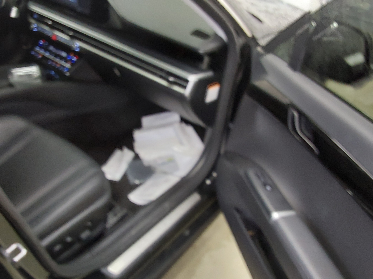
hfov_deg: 63.4
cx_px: 186
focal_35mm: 28
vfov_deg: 49.7
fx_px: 302
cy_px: 140
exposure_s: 1/40
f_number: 1.9
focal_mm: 2.91
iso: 250
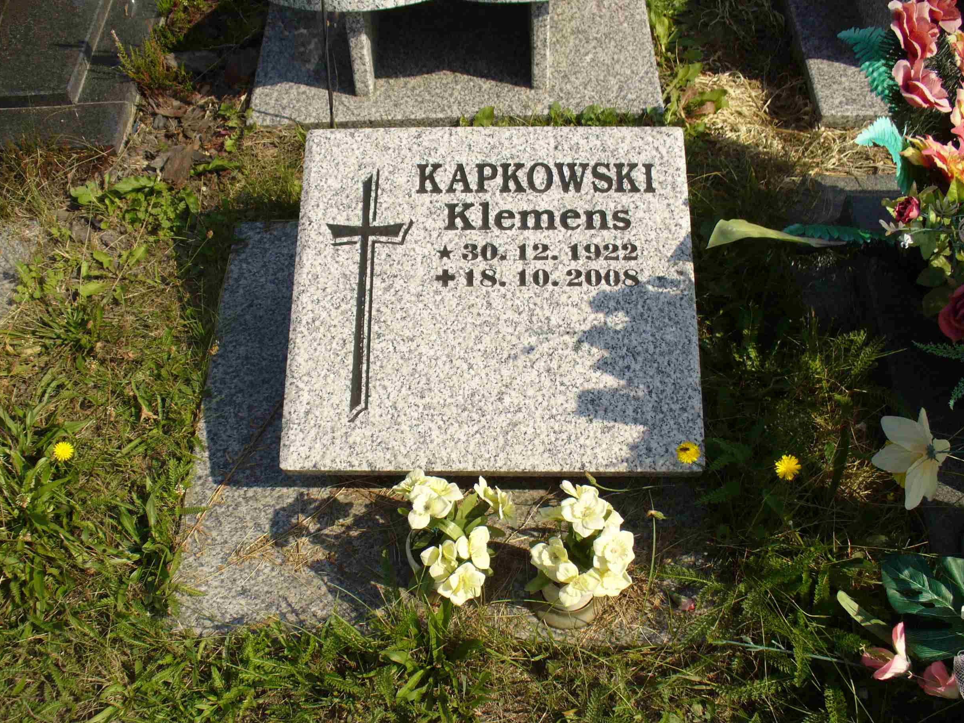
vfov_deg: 36.8
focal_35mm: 39
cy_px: 374
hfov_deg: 47.9
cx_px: 479
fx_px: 1086
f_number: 5.6
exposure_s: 1/400
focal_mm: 6.1
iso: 80
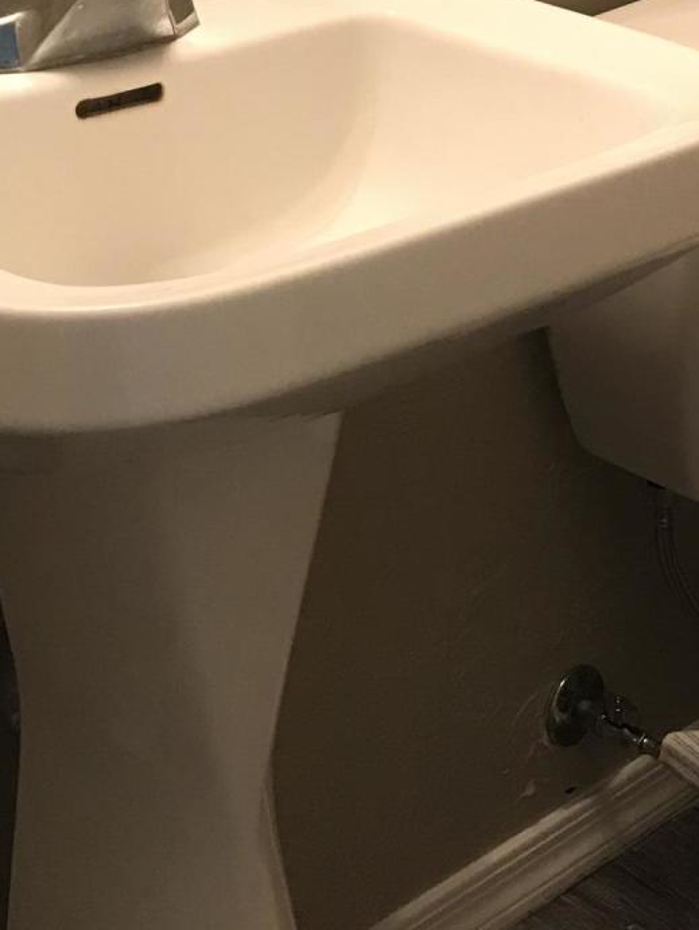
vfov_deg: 22.3
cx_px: 762
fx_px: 2179
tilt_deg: -9.3
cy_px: -179
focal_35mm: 81
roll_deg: -1.4
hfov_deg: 17.6
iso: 40
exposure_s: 1/17
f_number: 1.8
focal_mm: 3.99
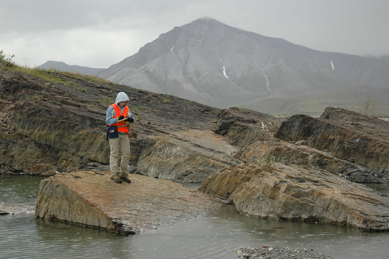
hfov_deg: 29.3
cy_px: 130
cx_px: 194
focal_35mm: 69
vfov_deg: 19.7
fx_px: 745
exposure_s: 1/200
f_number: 7.1
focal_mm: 46
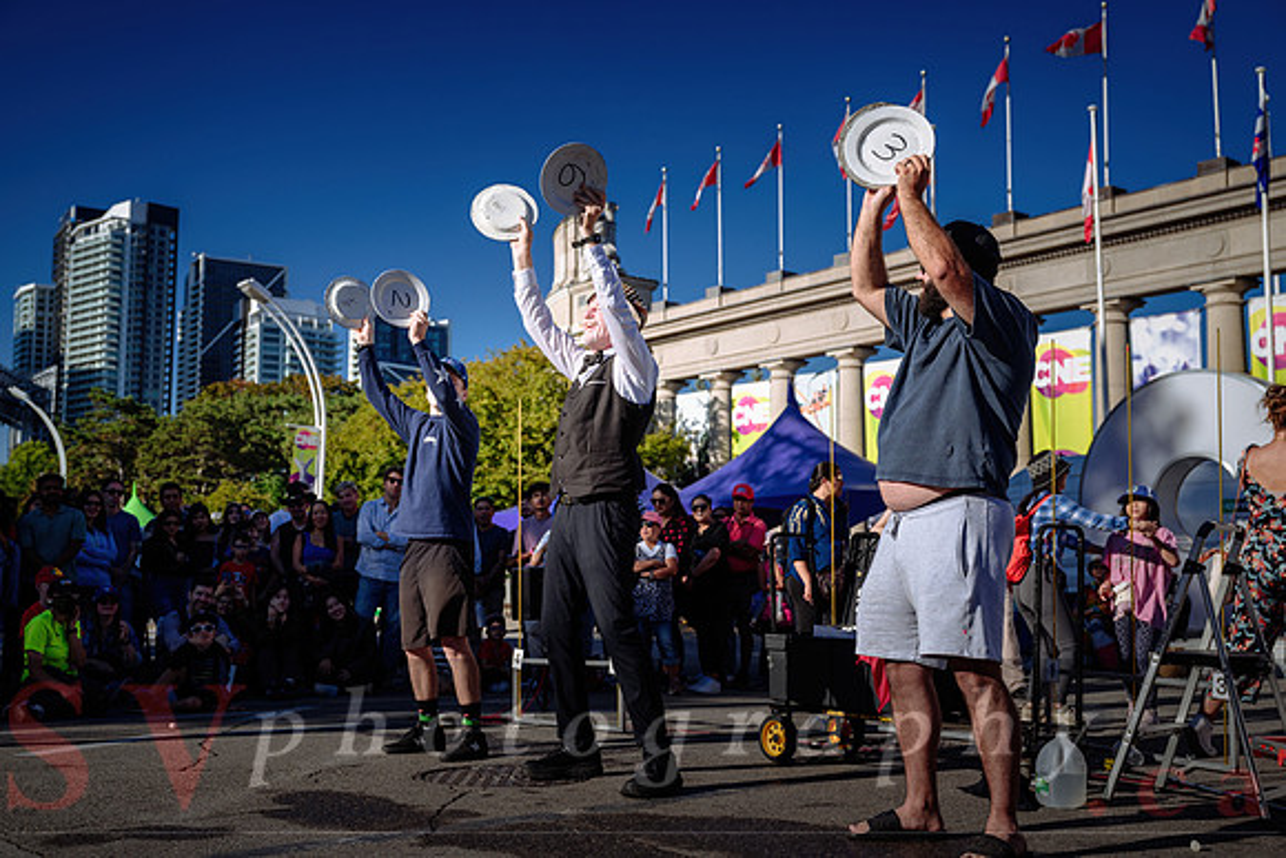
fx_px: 1358
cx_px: 643
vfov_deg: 35.1
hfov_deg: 50.7
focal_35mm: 38
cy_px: 429
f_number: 4
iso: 64
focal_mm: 38
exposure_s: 1/640
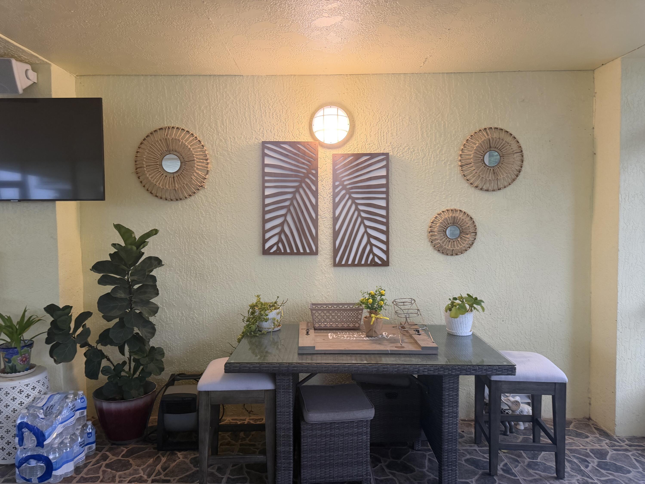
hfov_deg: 71.6
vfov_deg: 56.8
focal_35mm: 24
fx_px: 447
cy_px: 242
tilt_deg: -3.2
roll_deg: +0.4
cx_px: 322
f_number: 1.78
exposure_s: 1/60
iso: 200
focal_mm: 6.76
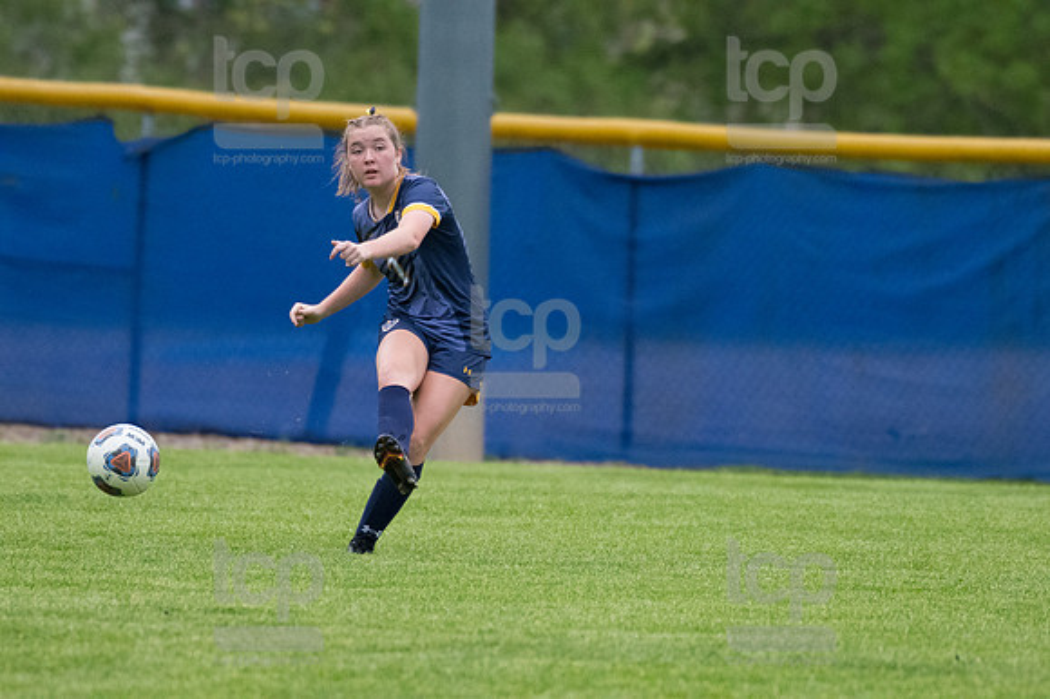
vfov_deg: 2.3
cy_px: 350
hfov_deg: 3.5
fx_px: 17052
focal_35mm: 585
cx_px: 525
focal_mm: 390
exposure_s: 1/1600
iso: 4000
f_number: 5.6
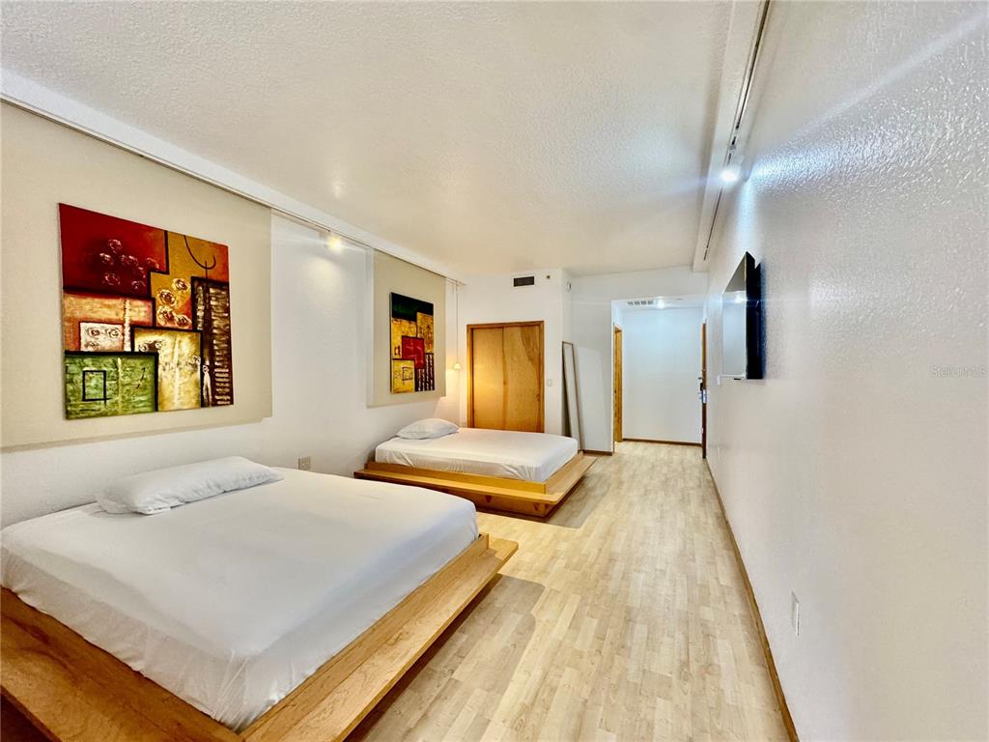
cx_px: 494
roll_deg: +0.4
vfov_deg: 85.7
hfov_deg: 102.1
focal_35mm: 14
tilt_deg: -0.3
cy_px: 371
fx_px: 400
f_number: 2.2
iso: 250
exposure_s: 1/60
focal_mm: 2.22
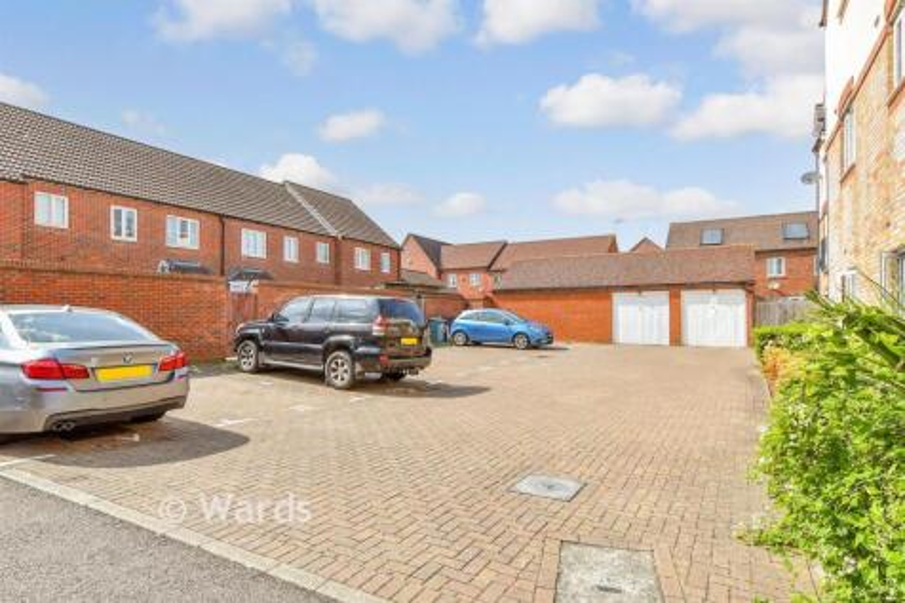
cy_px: 302
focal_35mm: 15
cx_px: 452
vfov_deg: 77.3
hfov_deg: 100.4
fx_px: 377
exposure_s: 1/320
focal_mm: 10
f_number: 8
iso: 160
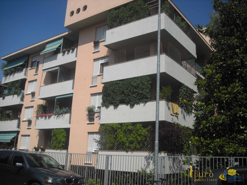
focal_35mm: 38
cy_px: 92
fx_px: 271
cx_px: 124
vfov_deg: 37.7
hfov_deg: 49.0
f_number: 5.6
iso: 64
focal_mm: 6.2
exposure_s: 1/500
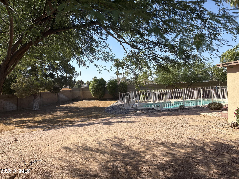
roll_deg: +3.7
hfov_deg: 67.3
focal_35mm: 26
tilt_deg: +2.3
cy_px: 90
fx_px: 180
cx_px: 120
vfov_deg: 53.1
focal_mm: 5.96
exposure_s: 1/2538
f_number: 1.6
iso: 50
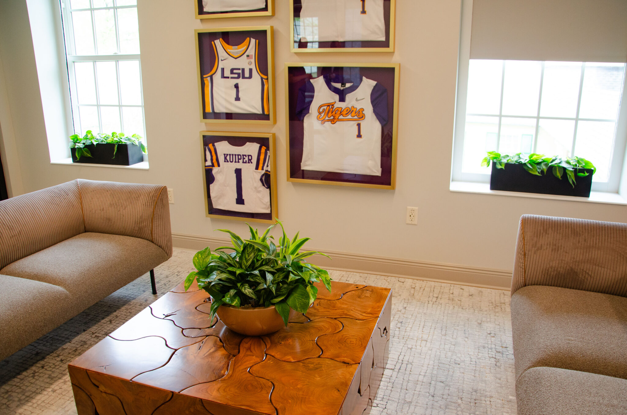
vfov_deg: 47.7
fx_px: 469
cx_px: 314
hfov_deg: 67.5
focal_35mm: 27
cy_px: 208
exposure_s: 1/80
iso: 400
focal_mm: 18
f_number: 4.5
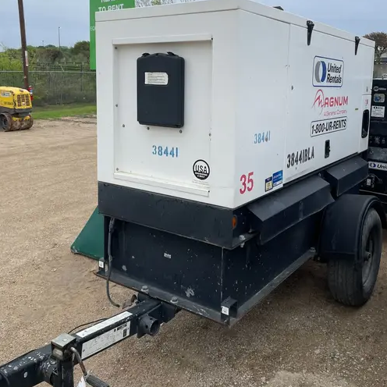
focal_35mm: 34
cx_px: 195
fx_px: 430
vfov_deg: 47.9
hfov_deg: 48.5
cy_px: 138
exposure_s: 1/612
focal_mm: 4.2
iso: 50
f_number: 1.6
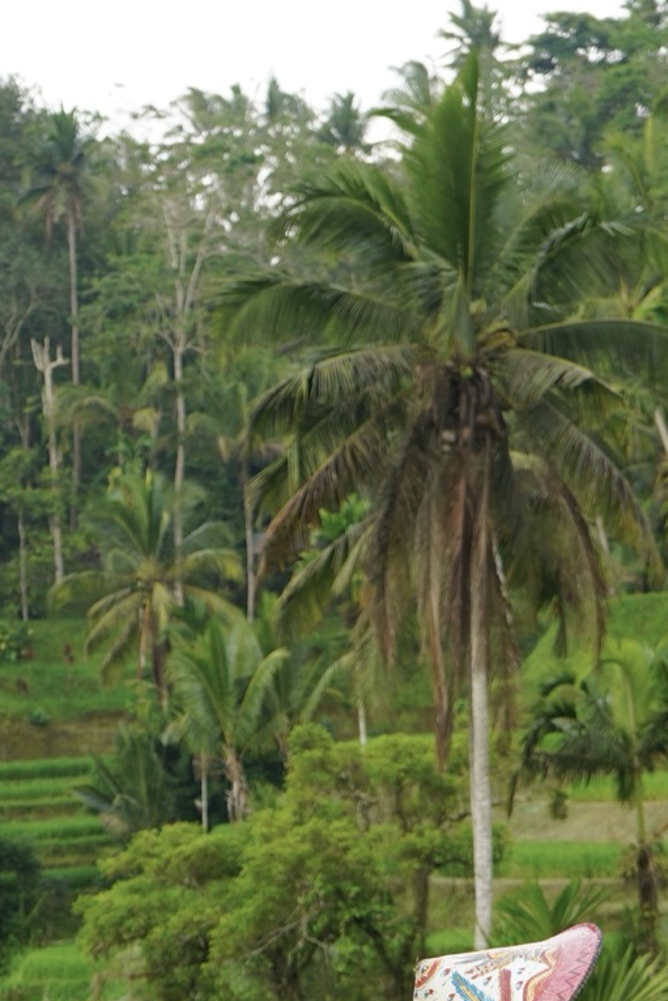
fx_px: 3922
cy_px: 788
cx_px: 128
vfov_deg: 14.5
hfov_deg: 9.7
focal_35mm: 141
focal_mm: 45
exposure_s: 1/100
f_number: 5
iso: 100
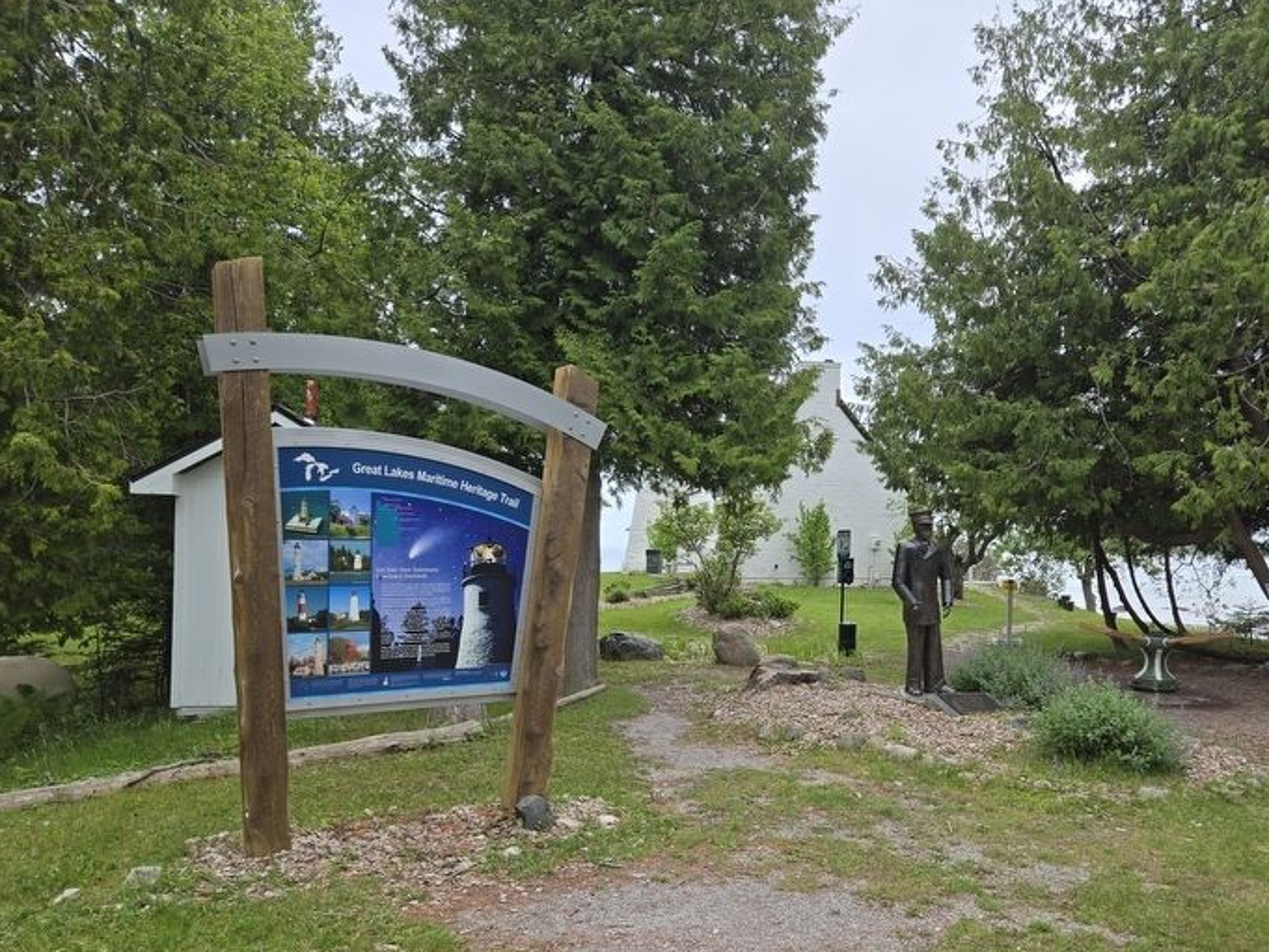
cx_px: 706
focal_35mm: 27
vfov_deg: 51.2
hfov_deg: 65.1
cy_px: 542
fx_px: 990
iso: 25
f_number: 1.8
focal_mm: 5.4
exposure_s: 1/1038
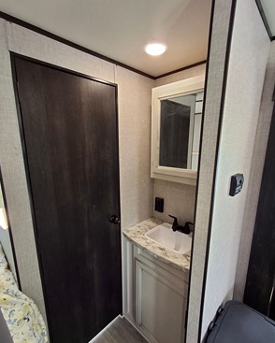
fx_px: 173
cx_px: 137
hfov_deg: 77.0
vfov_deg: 89.5
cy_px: 182
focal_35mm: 17
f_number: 2.2
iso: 80
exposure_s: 1/40
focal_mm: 1.64
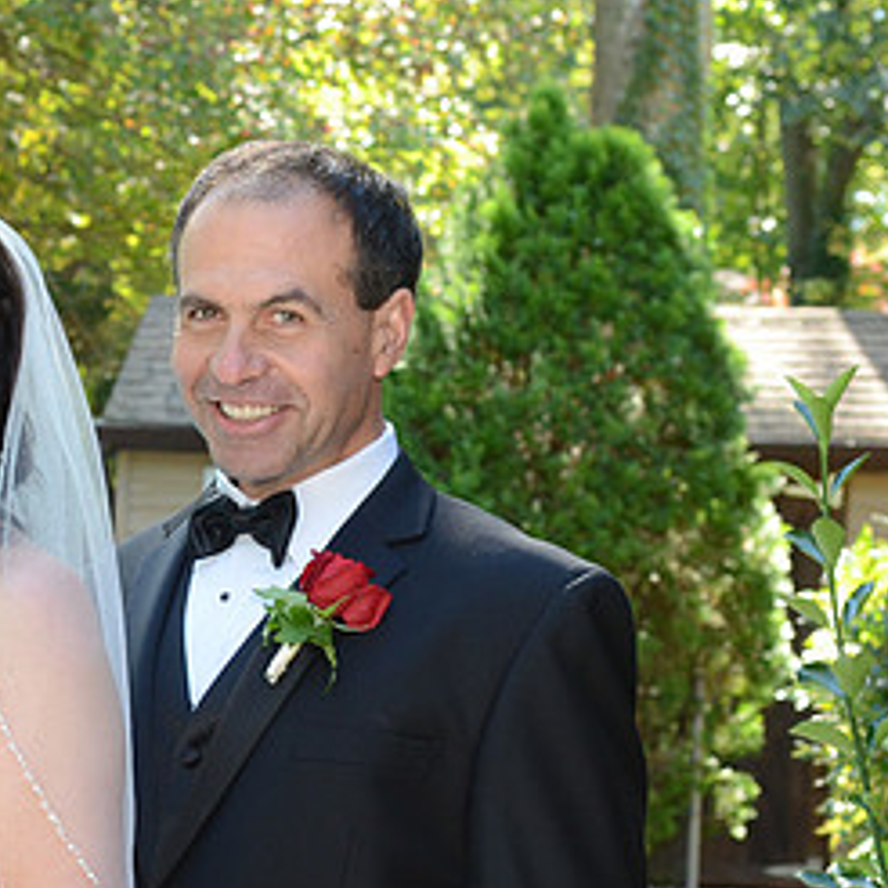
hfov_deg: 14.9
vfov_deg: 15.2
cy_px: 643
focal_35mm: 114
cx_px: -90
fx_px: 3309
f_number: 5.6
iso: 500
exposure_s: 1/100
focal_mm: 38
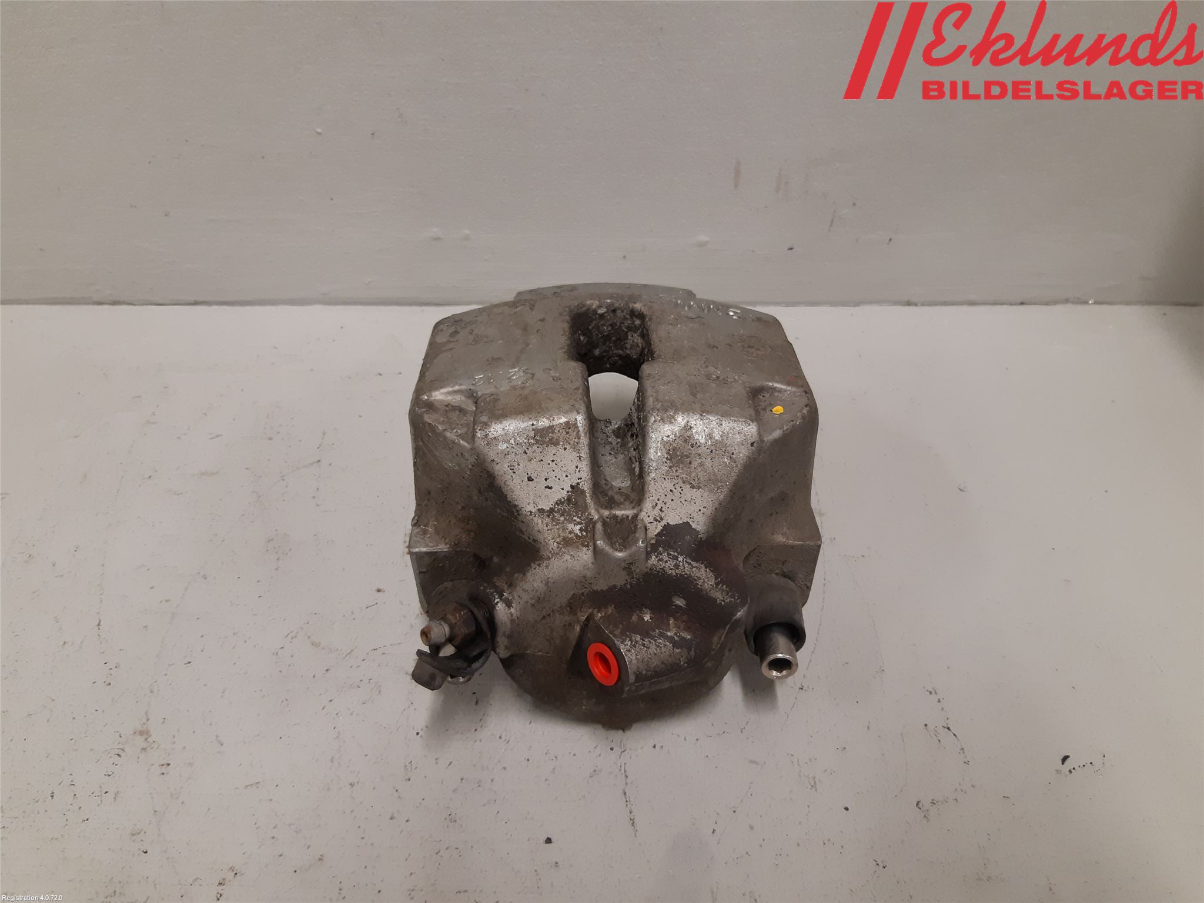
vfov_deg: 53.1
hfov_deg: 67.3
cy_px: 452
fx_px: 904
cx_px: 602
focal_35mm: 26
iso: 160
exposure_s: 1/50
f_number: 1.7
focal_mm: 3.93
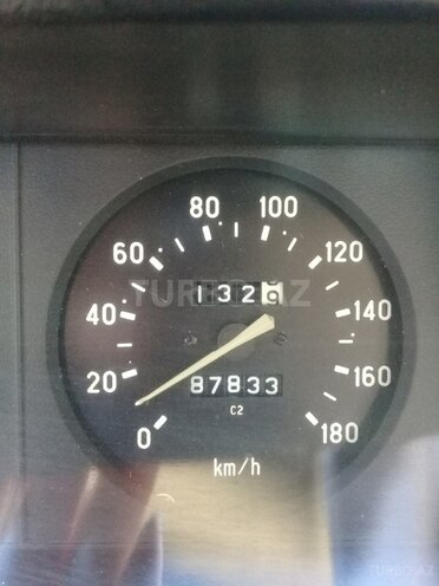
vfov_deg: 58.4
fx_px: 524
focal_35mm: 31
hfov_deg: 45.4
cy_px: 293
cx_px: 220
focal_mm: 3.3
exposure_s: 1/17
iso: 500
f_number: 2.2
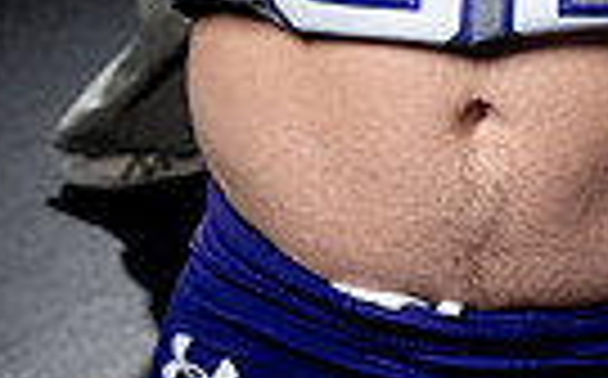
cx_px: 459
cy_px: -558
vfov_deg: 5.9
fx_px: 3542
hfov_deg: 9.8
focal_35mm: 214
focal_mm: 63
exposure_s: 1/250
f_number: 8
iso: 640
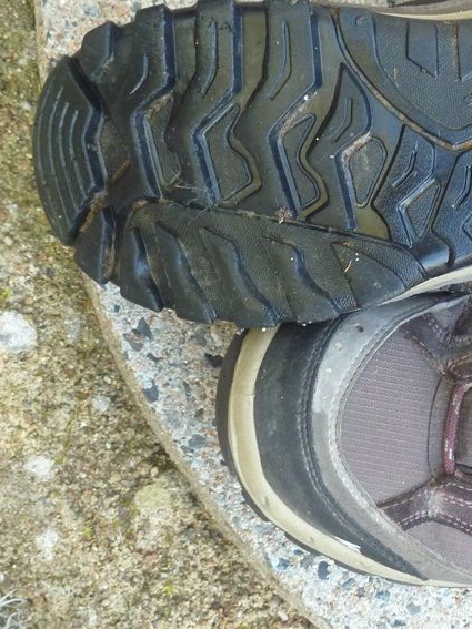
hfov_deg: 14.8
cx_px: 540
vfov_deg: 20.2
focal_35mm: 97
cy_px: 321
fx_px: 1764
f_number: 3.9
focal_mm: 9.1
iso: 320
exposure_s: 1/40
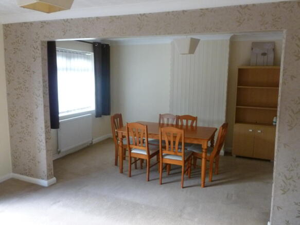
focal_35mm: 28
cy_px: 112
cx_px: 150
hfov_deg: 63.5
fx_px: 243
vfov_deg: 49.7
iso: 400
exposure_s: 1/50
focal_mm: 5
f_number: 3.3
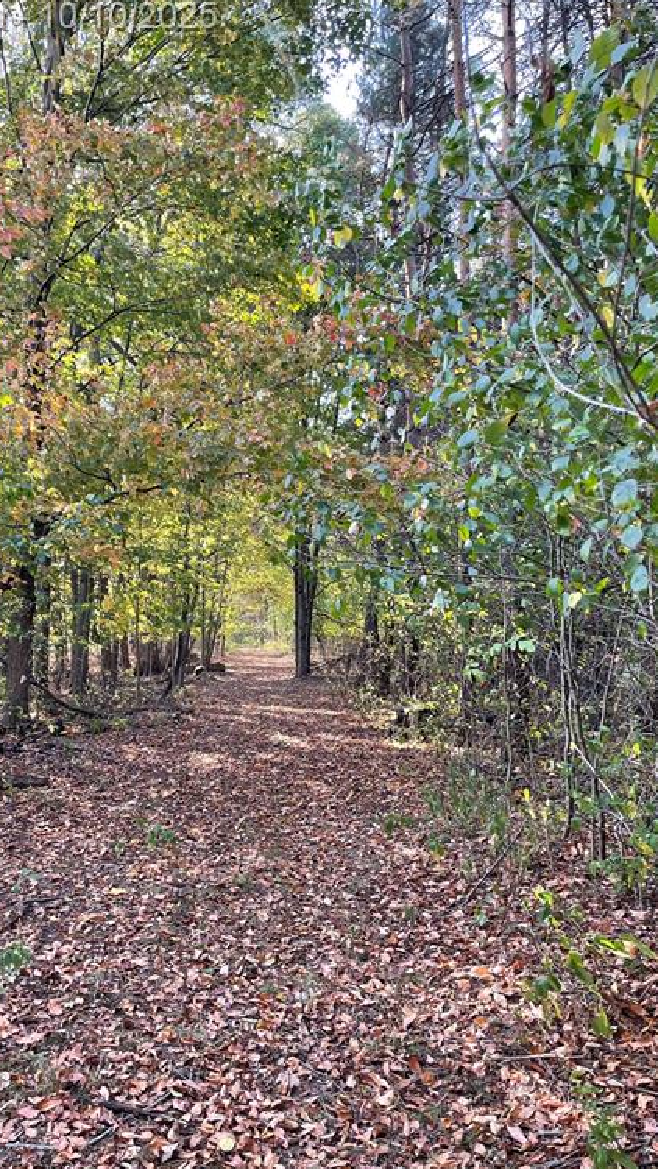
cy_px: 594
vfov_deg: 66.1
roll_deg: +0.2
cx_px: 231
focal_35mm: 29
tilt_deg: +3.0
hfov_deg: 39.8
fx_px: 899
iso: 64
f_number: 1.6
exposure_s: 1/121
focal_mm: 4.2
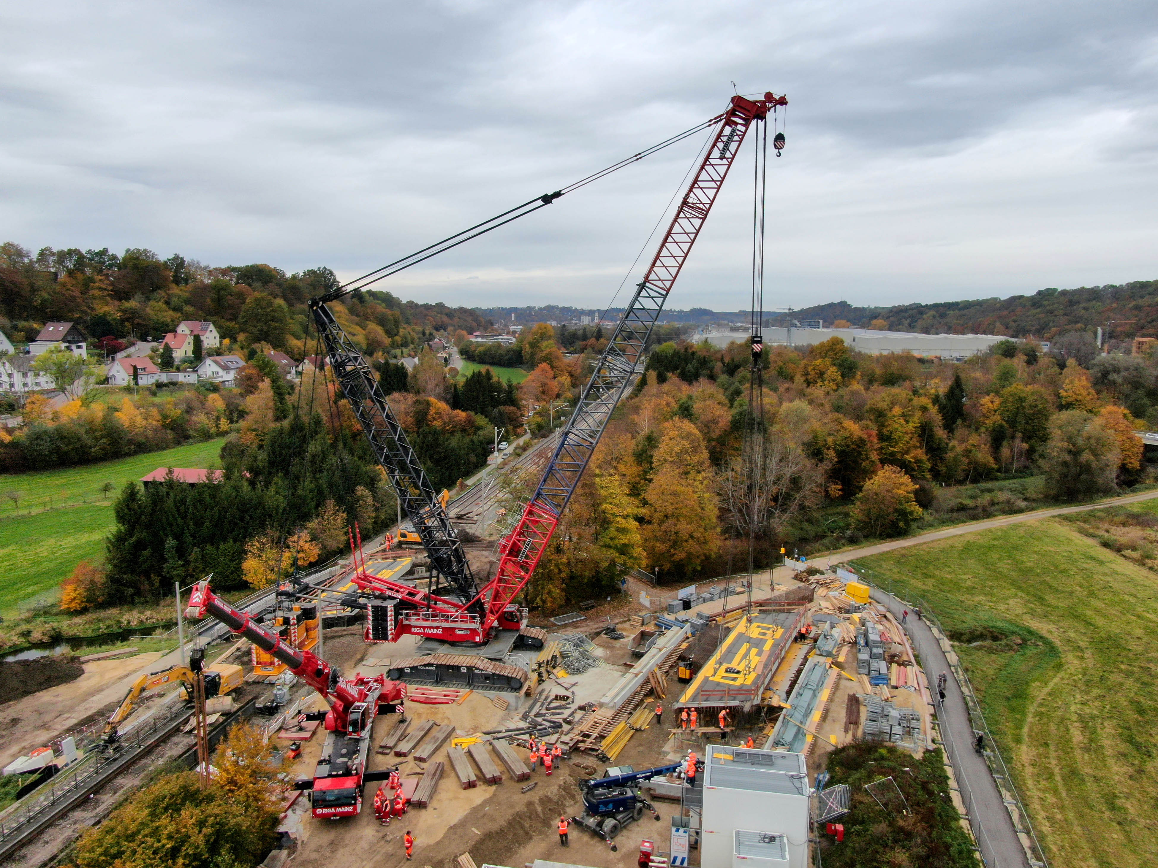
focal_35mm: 24
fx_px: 803
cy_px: 434
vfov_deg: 56.8
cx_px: 579
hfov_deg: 71.6
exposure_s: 1/80
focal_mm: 4.39
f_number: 2.8
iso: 110
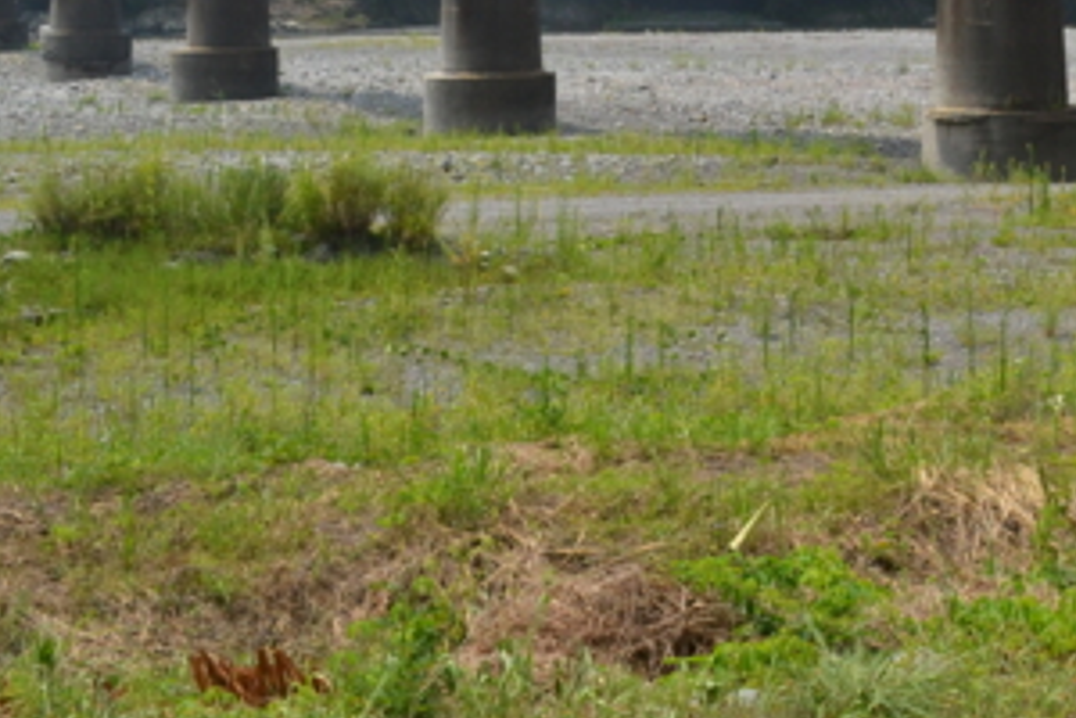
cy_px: -95
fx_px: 2152
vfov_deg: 18.2
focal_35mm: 72
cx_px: 1029
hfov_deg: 26.8
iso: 400
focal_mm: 18
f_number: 6.3
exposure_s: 1/1600
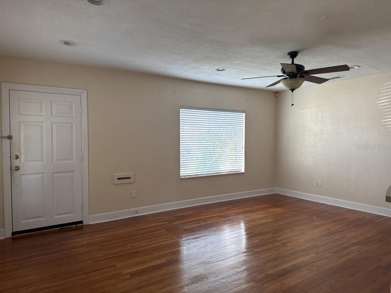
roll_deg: -0.7
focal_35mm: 24
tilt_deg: -1.8
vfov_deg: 56.8
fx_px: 271
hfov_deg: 71.6
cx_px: 196
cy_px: 146
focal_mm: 6.86
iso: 250
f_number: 1.78
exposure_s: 1/85
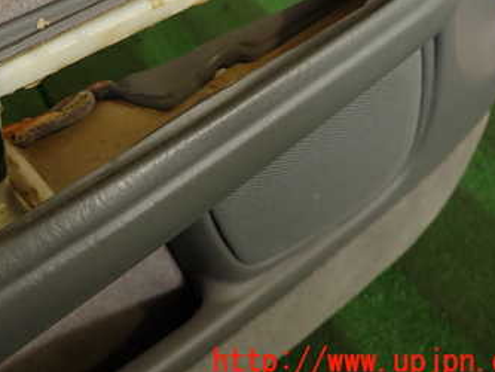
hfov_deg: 40.4
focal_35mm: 45
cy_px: 46
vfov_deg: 30.9
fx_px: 644
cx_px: 103
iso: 125
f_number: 2
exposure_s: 1/60
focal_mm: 4.5
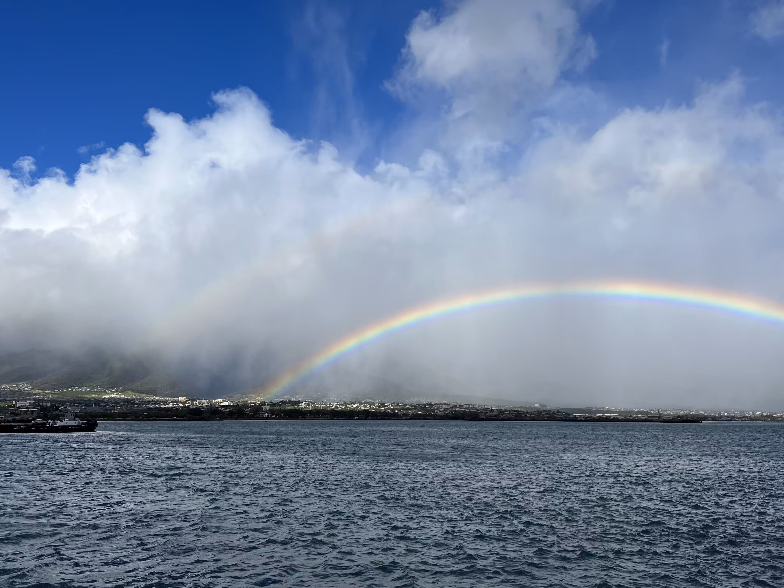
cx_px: 392
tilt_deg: +11.3
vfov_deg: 53.1
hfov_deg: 67.3
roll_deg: +0.3
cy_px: 294
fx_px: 589
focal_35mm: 26
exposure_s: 1/8696
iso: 50
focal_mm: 5.7
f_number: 1.5
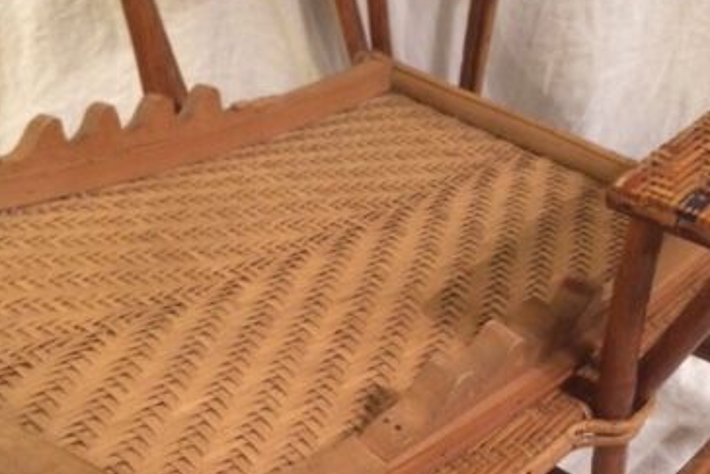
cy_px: 254
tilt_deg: -41.3
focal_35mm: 53
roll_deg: +1.4
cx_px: 429
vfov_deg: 25.5
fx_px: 1046
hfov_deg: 37.3
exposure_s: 1/17
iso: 320
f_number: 2.2
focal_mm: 4.15
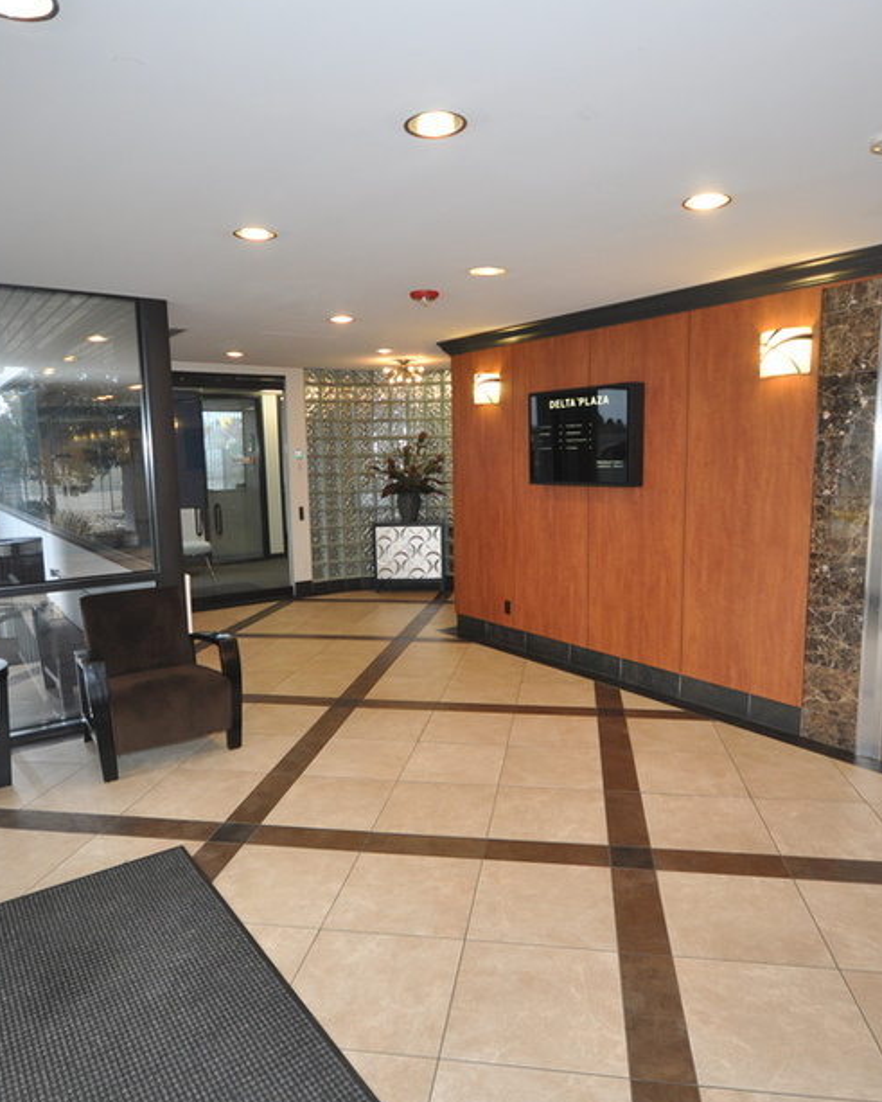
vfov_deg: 75.0
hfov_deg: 63.1
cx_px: 465
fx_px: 717
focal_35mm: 22
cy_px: 551
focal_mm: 10
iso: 500
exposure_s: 1/60
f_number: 4
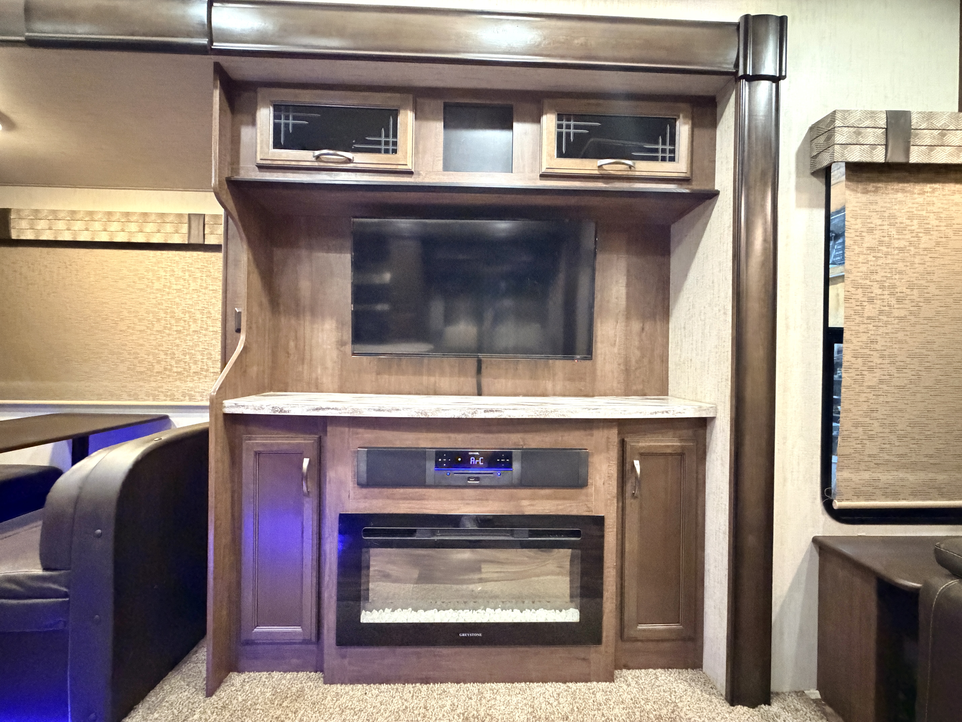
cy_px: 361
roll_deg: +0.2
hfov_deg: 102.1
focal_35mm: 14
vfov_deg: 85.7
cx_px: 481
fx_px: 389
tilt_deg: -1.6
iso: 2000
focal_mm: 2.22
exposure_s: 1/30
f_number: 2.2
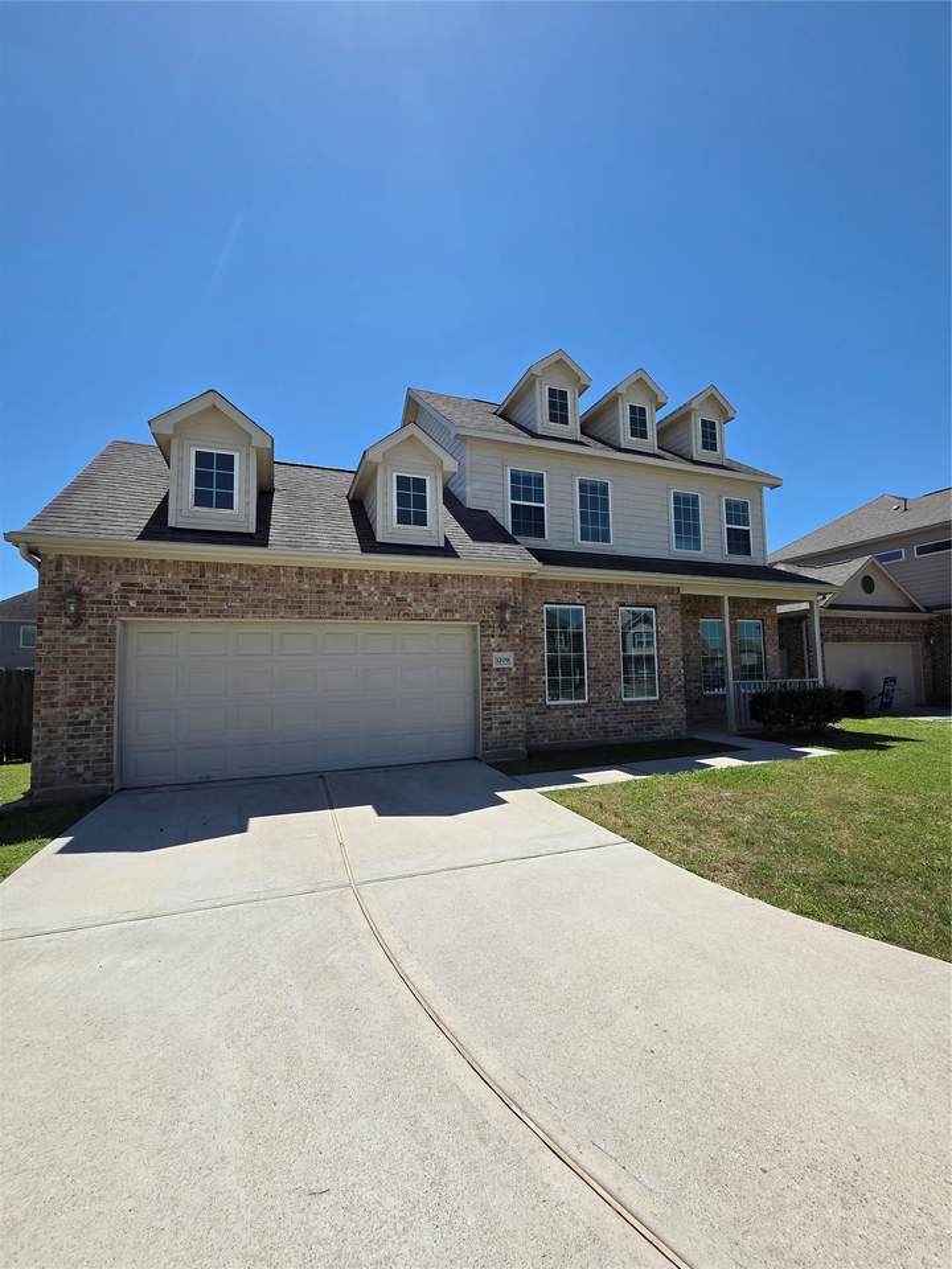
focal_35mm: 13
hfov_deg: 89.9
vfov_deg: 106.2
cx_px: 476
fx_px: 477
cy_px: 634
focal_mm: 2.2
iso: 50
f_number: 2.2
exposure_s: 1/3042
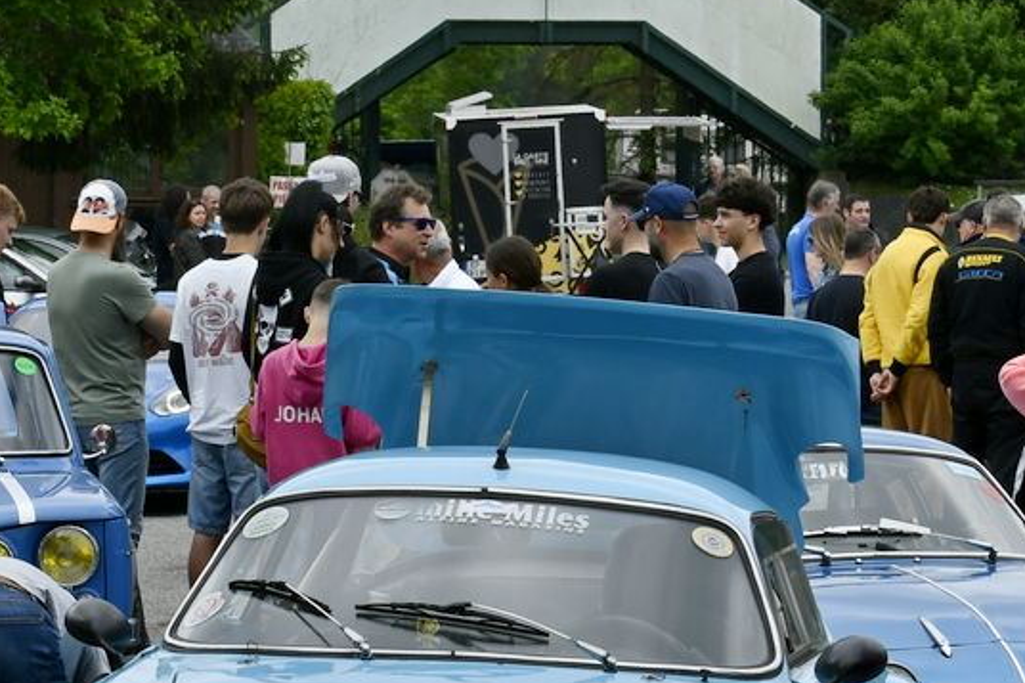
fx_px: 6689
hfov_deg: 8.8
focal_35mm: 235
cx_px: 283
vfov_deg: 5.8
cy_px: 589
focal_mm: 70
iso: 100
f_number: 11
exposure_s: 1/160
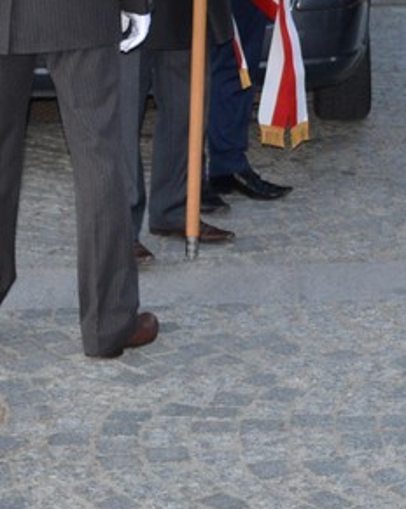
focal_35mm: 124
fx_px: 1866
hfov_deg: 12.4
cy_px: -109
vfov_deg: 15.0
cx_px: 252
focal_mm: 20
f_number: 4
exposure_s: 1/100
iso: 400
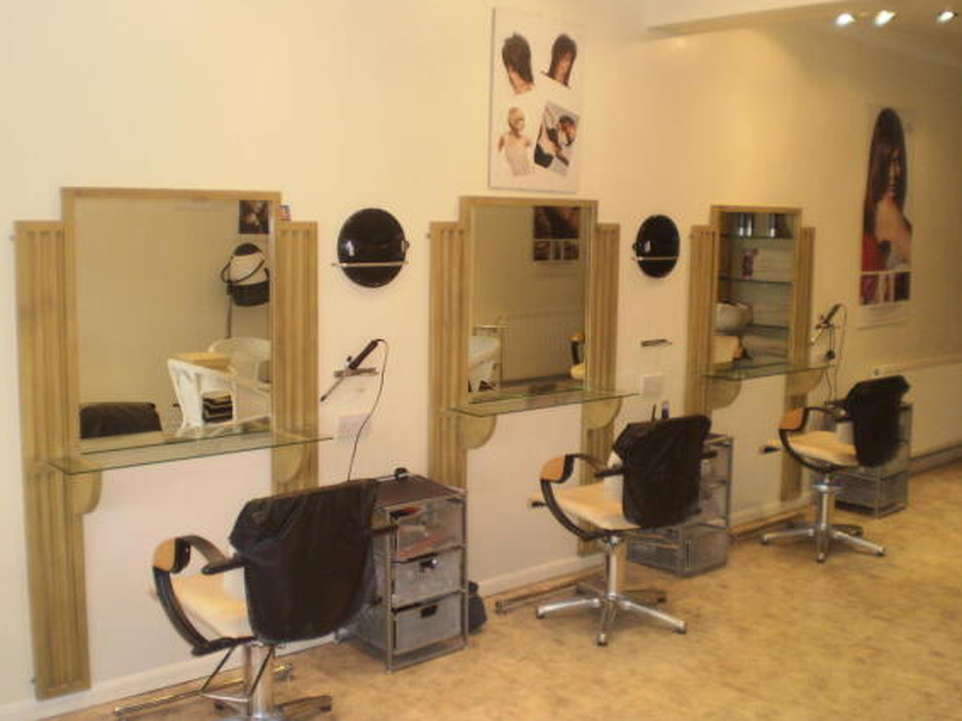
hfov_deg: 50.1
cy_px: 354
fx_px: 1028
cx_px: 474
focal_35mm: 37
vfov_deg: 38.7
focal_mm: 6.3
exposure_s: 1/30
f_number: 3.1
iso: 160
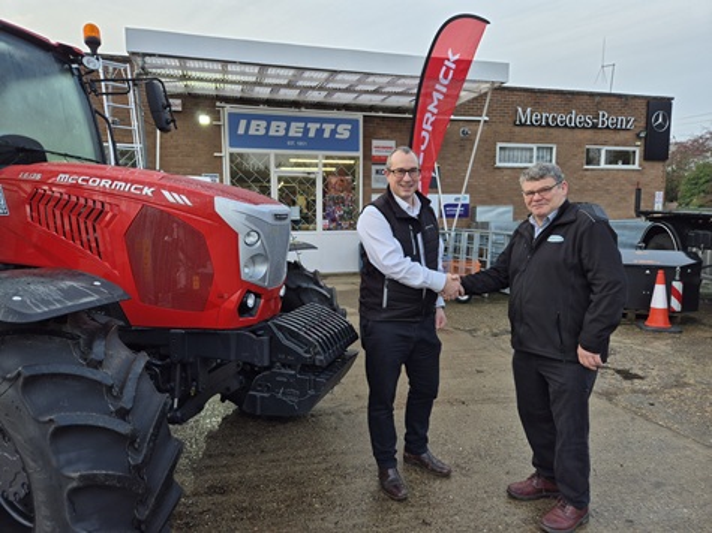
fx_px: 473
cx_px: 356
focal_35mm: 23
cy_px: 266
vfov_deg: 58.9
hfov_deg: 73.9
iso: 25
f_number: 1.8
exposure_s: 1/146
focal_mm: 5.4
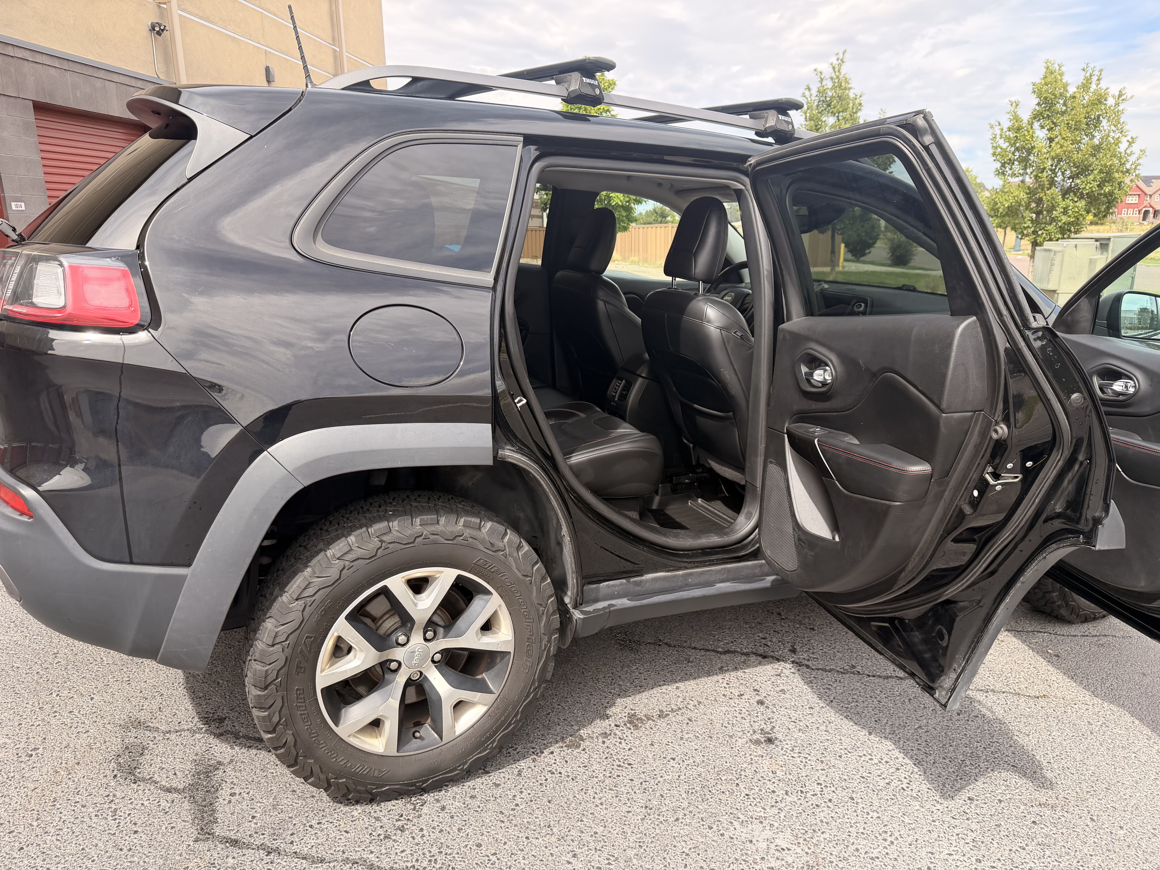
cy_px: 435
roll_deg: +0.9
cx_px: 580
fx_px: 804
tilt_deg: -14.3
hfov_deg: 71.6
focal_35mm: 24
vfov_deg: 56.8
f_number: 1.78
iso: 100
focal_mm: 6.76
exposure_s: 1/1361
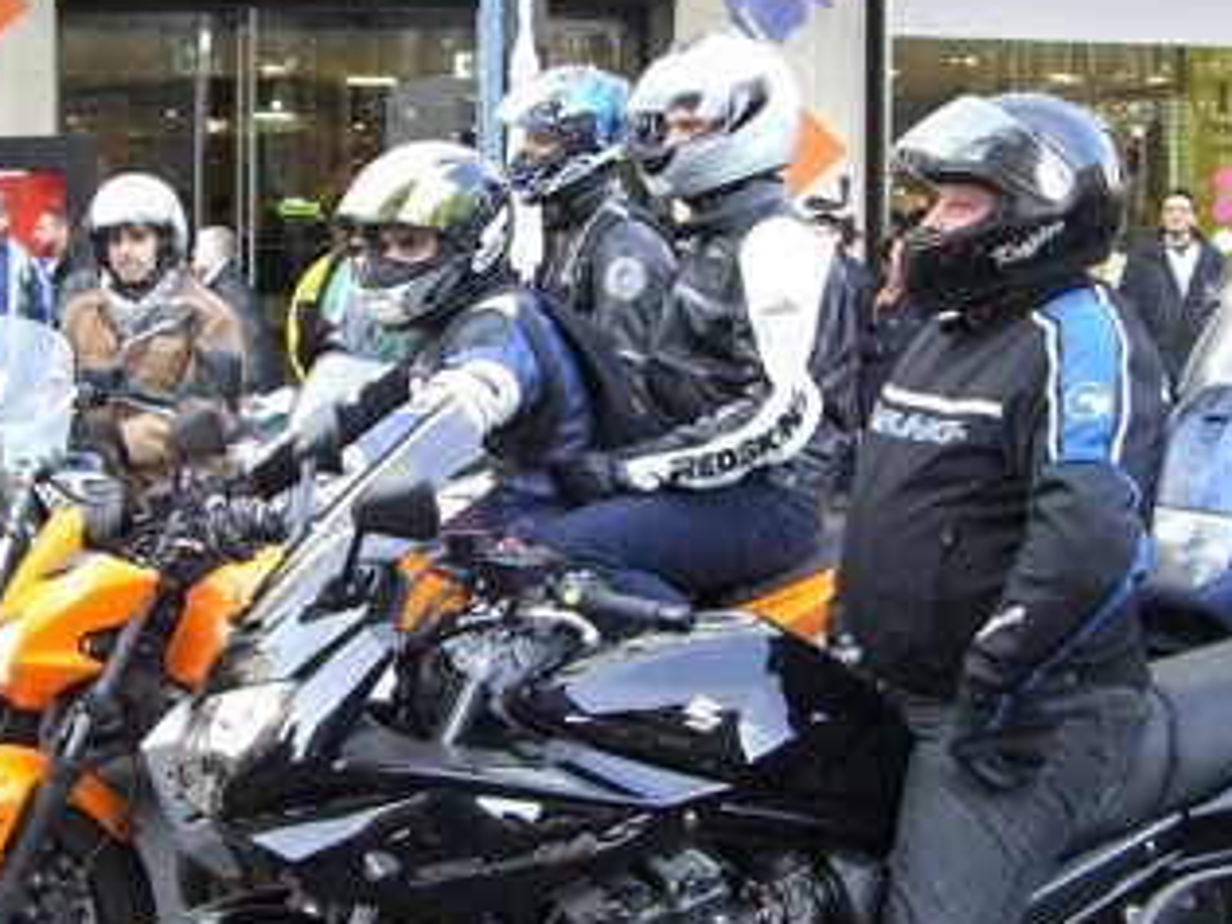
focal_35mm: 77
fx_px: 2740
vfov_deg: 19.1
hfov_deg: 25.3
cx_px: 628
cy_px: 351
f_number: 2.7
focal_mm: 6.2
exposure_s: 1/80
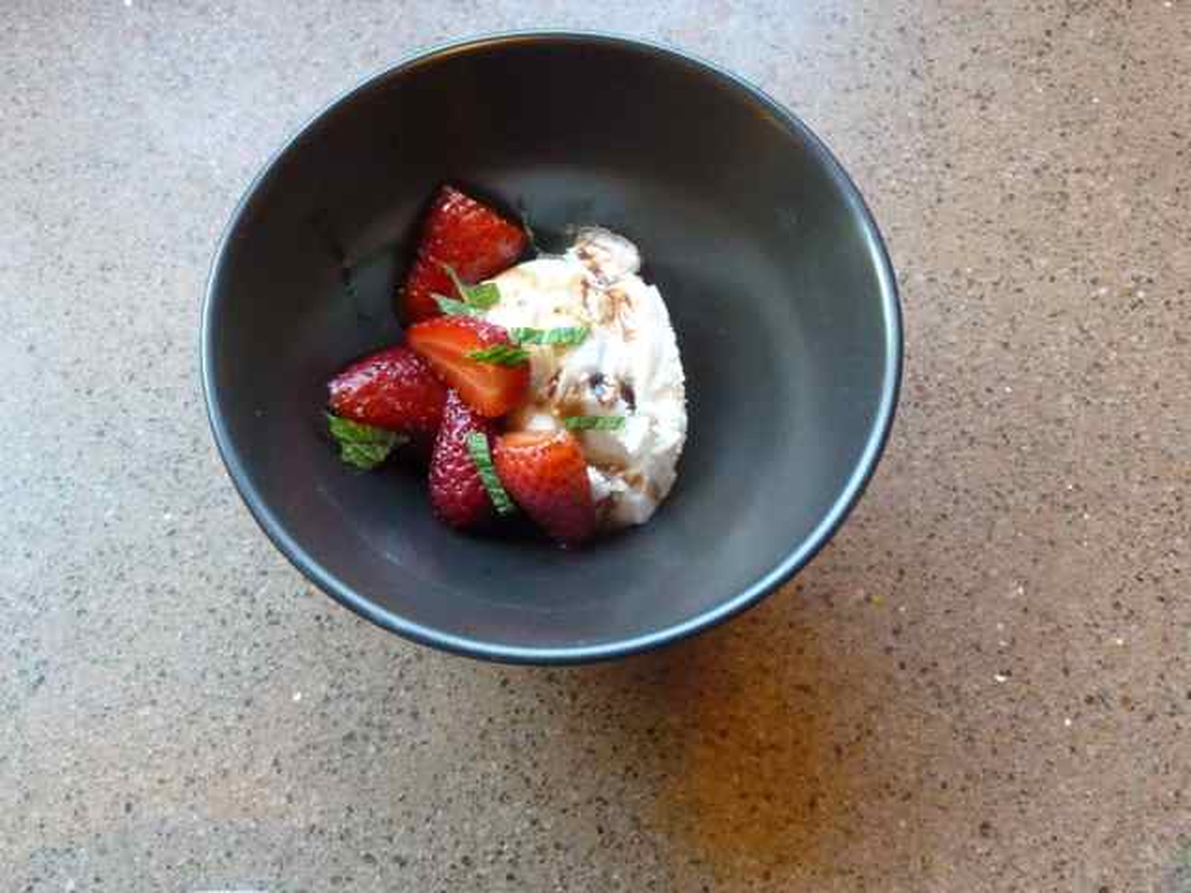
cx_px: 596
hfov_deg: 42.9
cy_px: 446
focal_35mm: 44
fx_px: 1514
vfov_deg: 32.9
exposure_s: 1/25
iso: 800
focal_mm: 7.3
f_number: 3.7
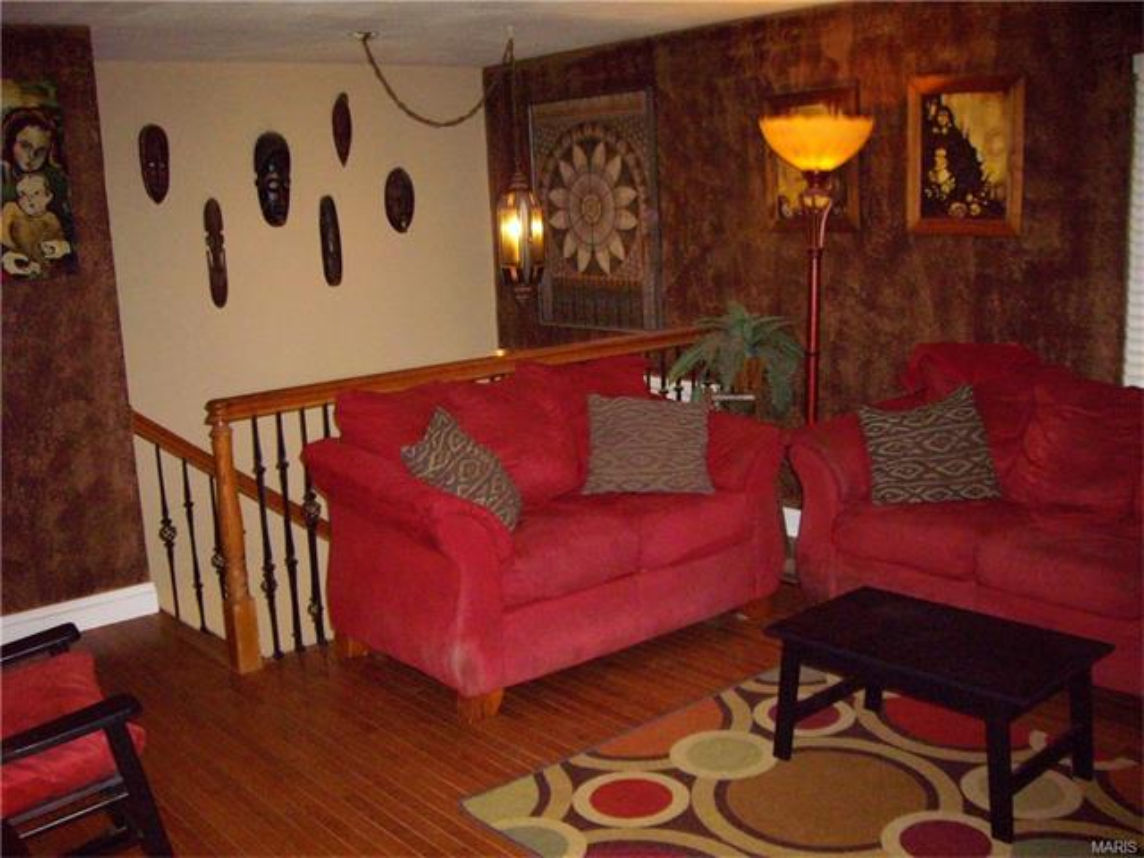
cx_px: 572
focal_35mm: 38
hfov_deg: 49.0
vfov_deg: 37.7
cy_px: 429
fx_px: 1256
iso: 400
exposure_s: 1/40
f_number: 2.7
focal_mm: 6.2
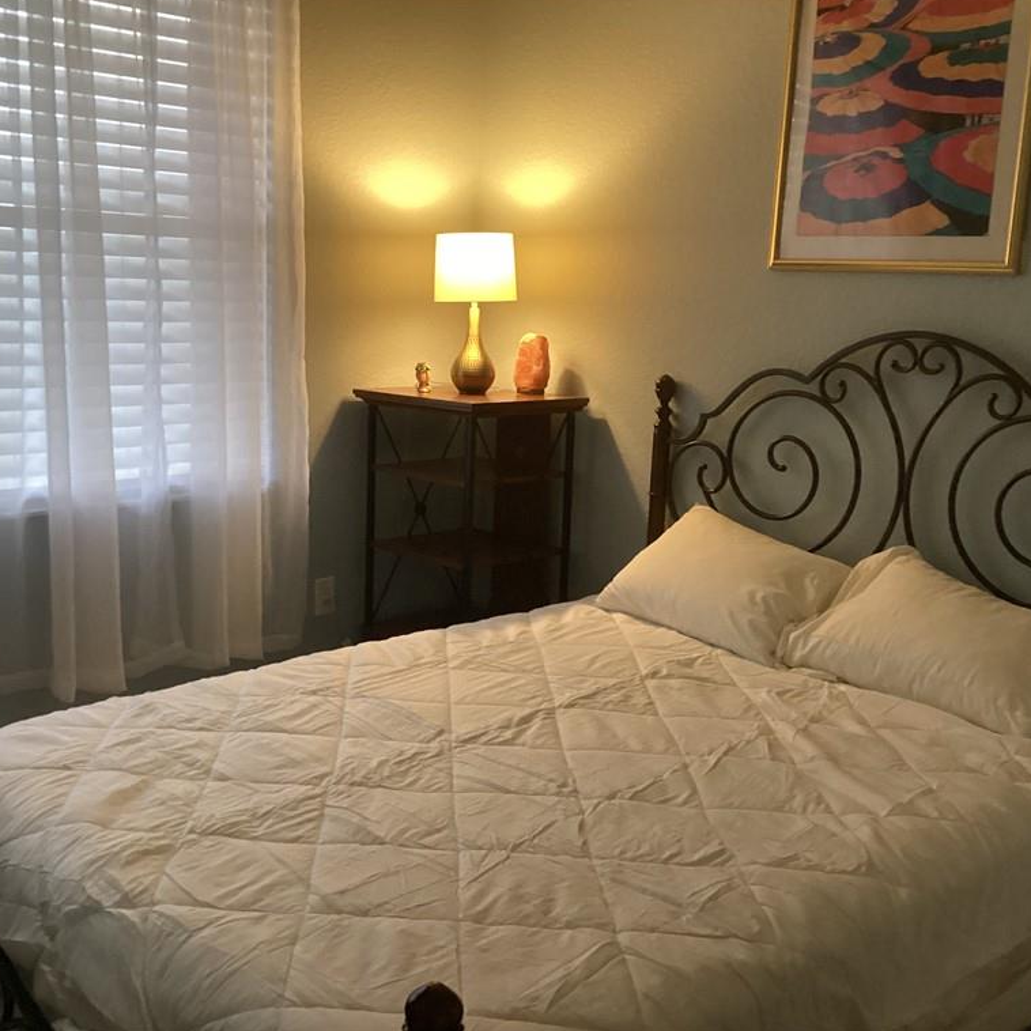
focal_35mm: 37
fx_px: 1247
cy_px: 513
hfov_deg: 44.9
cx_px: 479
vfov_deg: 44.9
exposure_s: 1/60
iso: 320
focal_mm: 3.3
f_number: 2.4
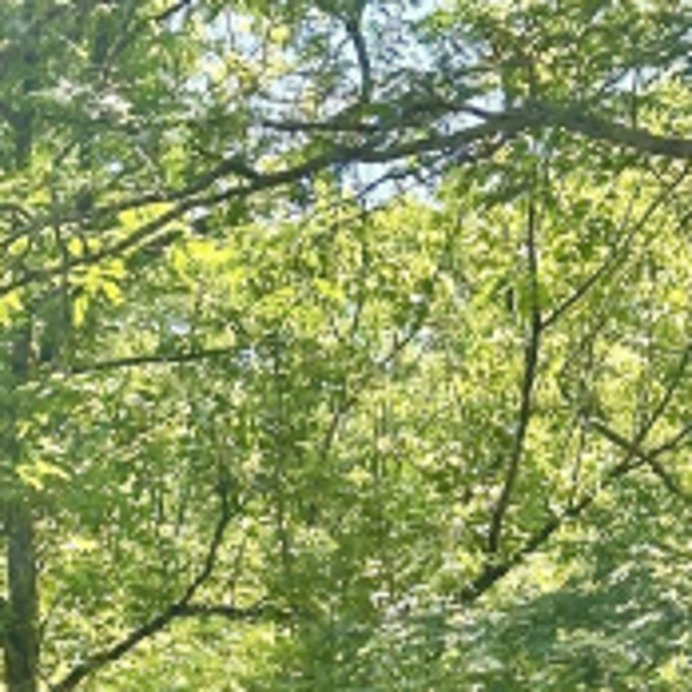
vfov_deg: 10.3
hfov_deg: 10.7
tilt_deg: -3.2
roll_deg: +1.2
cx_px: 402
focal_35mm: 163
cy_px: 1120
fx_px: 3687
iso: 64
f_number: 1.78
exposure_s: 1/944
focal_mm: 6.86
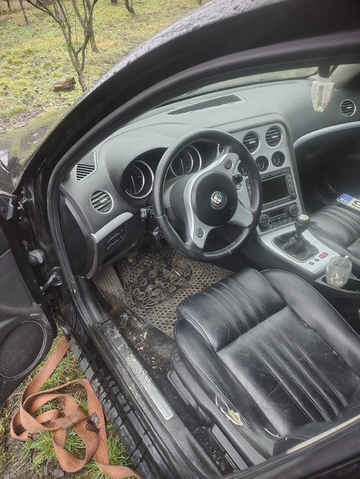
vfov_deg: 71.6
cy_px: 240
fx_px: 333
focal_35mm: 24
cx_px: 180
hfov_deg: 56.8
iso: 795
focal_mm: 5.56
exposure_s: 1/50
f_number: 1.8
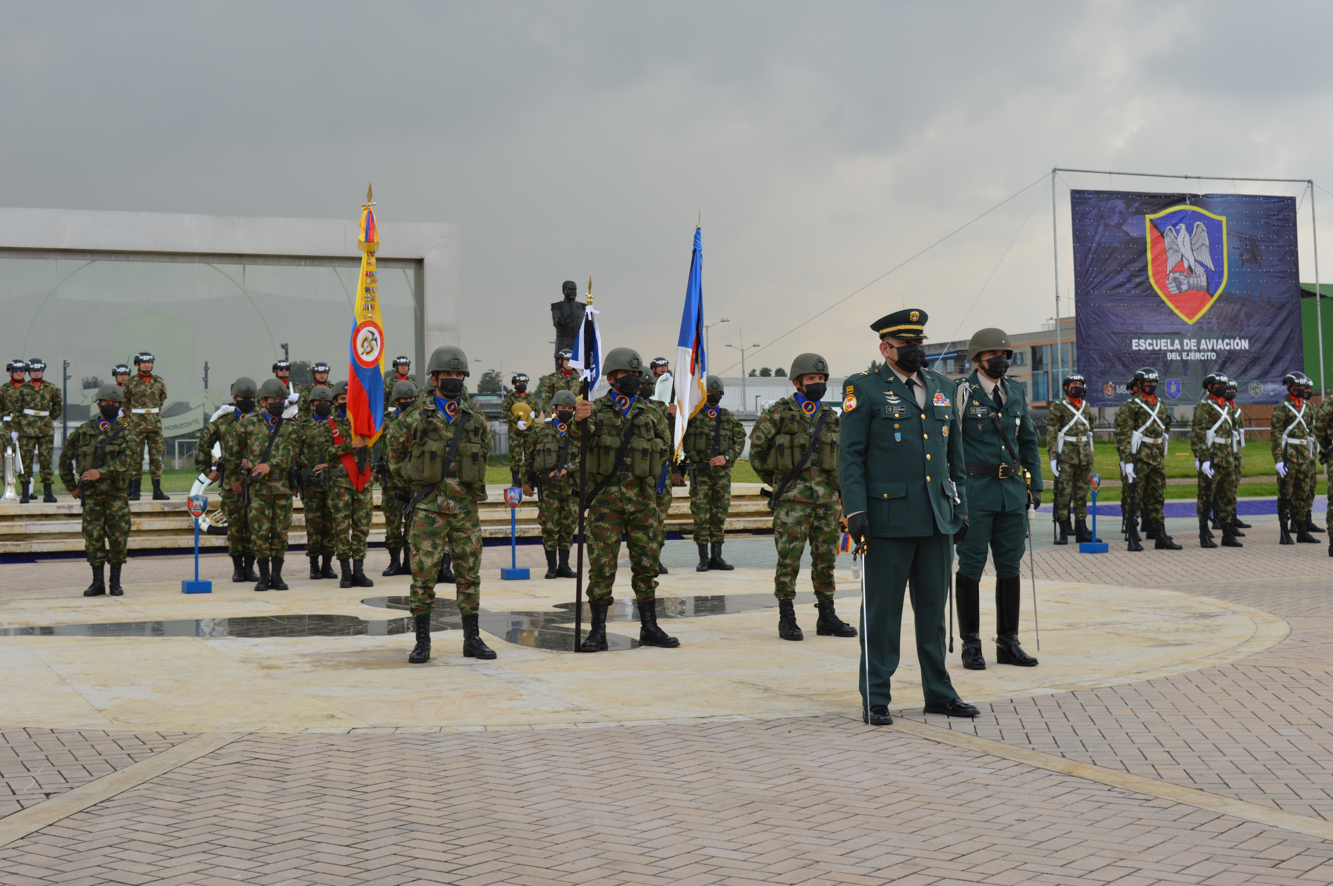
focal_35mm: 54
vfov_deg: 25.0
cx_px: 666
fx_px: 1998
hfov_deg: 36.9
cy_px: 443
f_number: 7.1
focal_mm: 36
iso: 100
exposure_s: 1/200
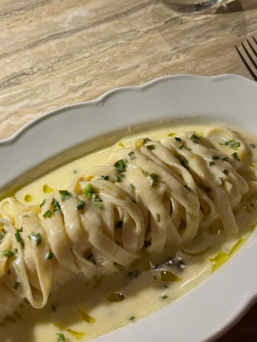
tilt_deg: -39.4
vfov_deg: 38.0
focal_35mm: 49
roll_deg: +10.0
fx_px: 485
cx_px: 97
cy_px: 90
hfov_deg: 29.6
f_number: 1.6
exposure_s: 1/60
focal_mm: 5.96
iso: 320
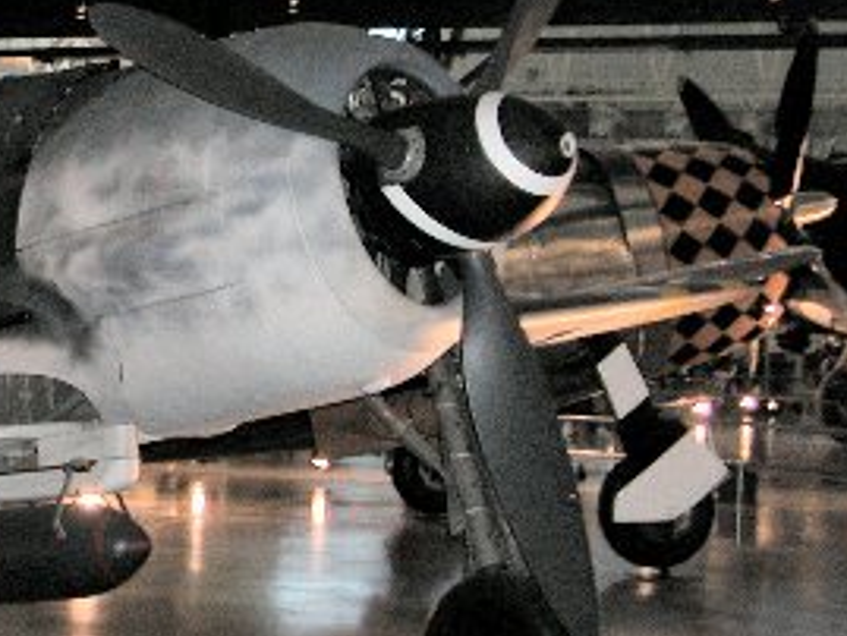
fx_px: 2546
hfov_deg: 17.5
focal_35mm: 104
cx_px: -299
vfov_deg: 14.2
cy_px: 246
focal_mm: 8.9
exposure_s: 1/60
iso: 200
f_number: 2.8
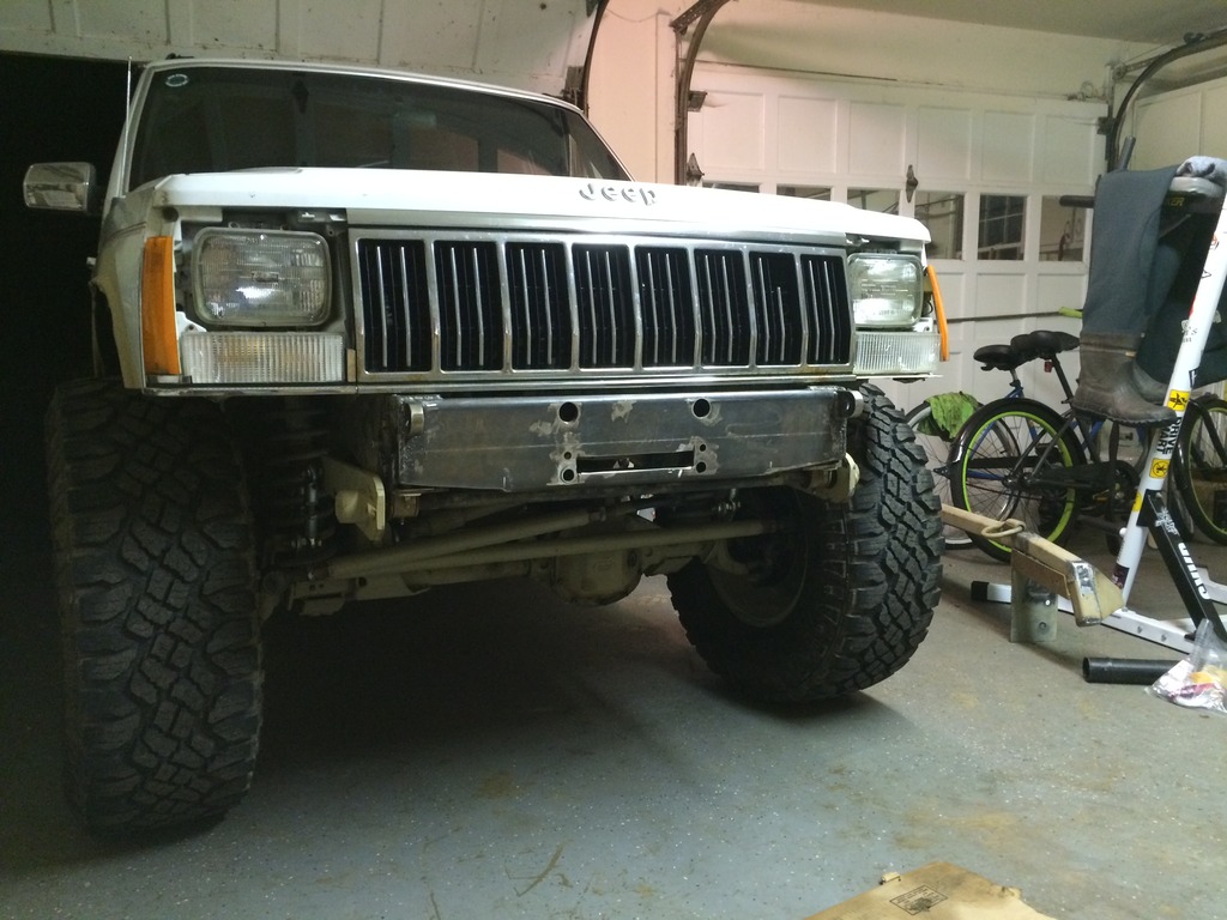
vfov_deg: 48.2
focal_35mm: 29
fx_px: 1028
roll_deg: +0.9
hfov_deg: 61.7
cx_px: 614
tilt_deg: -7.3
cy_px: 460
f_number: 2.2
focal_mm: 4.15
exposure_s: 1/24
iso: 320
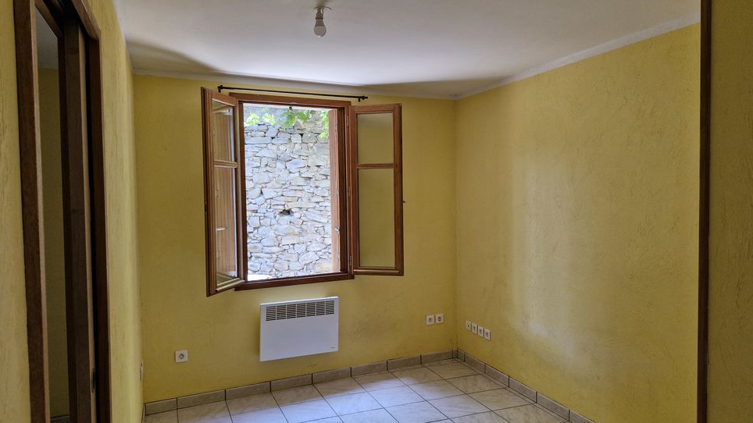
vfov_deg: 44.4
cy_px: 218
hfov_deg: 71.9
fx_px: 519
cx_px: 383
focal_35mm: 26
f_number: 1.8
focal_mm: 5.54
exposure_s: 1/180
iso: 200
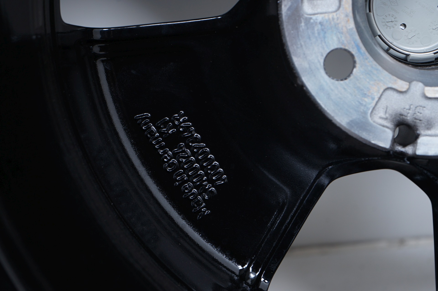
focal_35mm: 70
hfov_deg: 28.9
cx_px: 219
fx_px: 851
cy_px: 146
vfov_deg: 19.4
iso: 250
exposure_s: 1/100
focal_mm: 70
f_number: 7.1
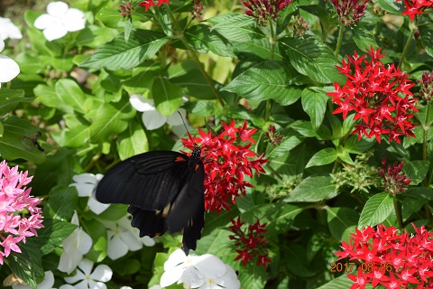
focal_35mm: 82
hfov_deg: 24.6
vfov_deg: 16.6
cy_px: 144
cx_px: 216
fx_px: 992
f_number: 9
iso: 200
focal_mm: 55
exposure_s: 1/320
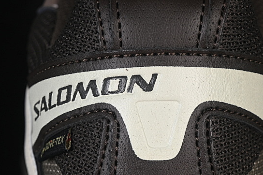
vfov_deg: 9.2
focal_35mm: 149
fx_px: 1088
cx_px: 155
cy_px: 166
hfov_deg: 13.8
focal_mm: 50
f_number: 7.1
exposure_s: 1/60
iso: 160
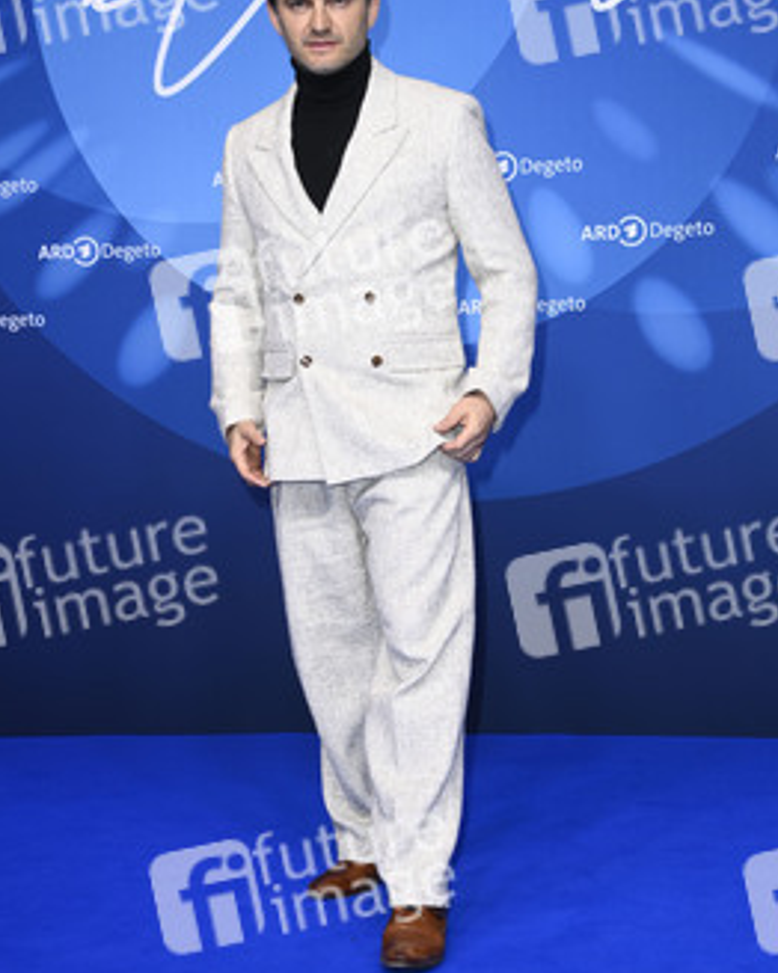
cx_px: 389
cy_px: 439
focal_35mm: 71
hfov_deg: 21.5
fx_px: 2045
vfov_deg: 26.8
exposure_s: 1/250
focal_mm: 62
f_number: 5.6
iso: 1250
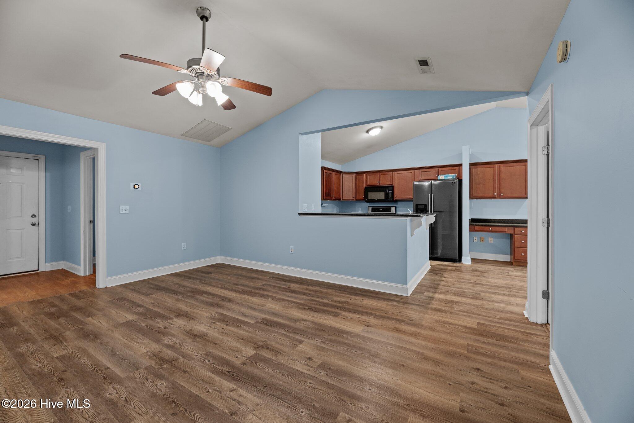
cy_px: 212
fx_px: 247
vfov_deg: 81.2
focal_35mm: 14
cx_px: 317
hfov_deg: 104.3
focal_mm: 14
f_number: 8
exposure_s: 1/3
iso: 400
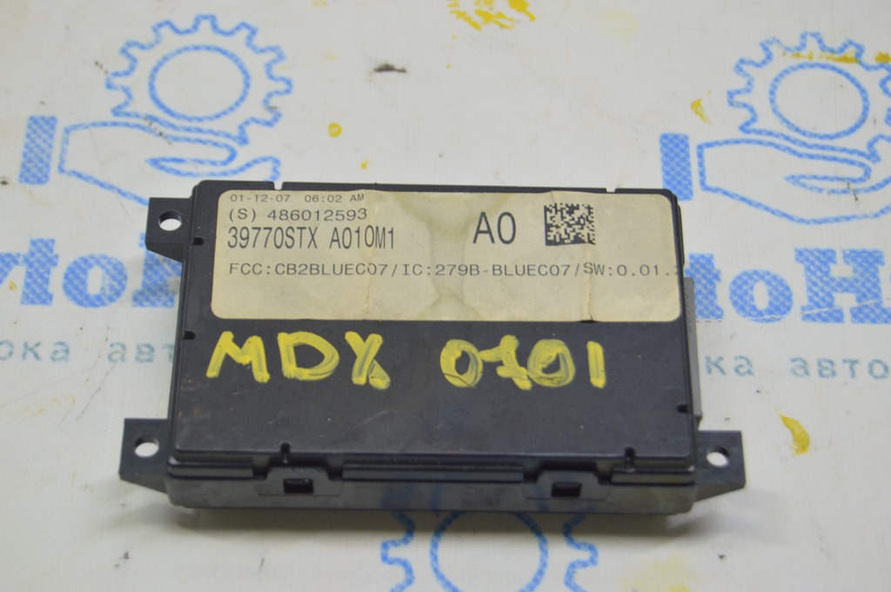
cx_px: 446
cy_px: 296
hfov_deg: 24.6
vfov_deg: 16.5
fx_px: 2040
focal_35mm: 82
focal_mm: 55
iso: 400
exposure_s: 1/20
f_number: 5.6
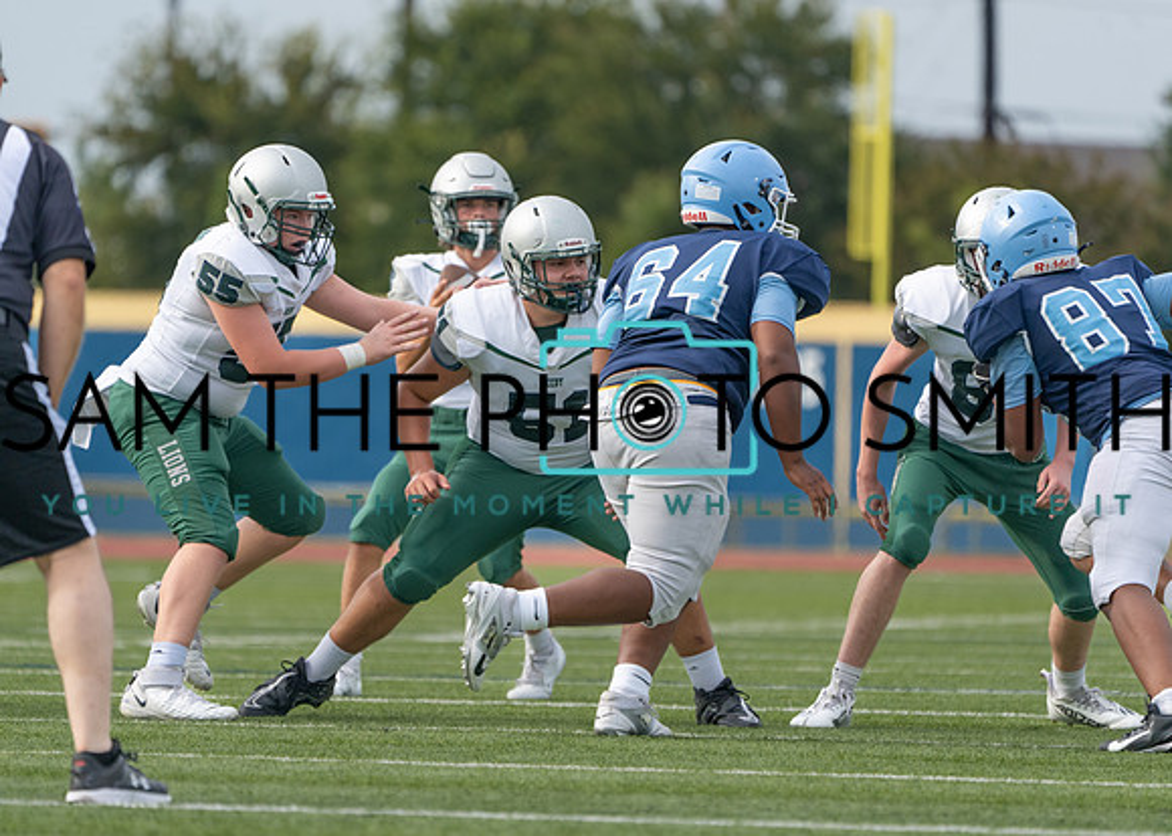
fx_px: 15498
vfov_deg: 3.1
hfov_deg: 4.3
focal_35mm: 466
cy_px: 444
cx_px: 542
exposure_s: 1/1250
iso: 320
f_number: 5.6
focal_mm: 400
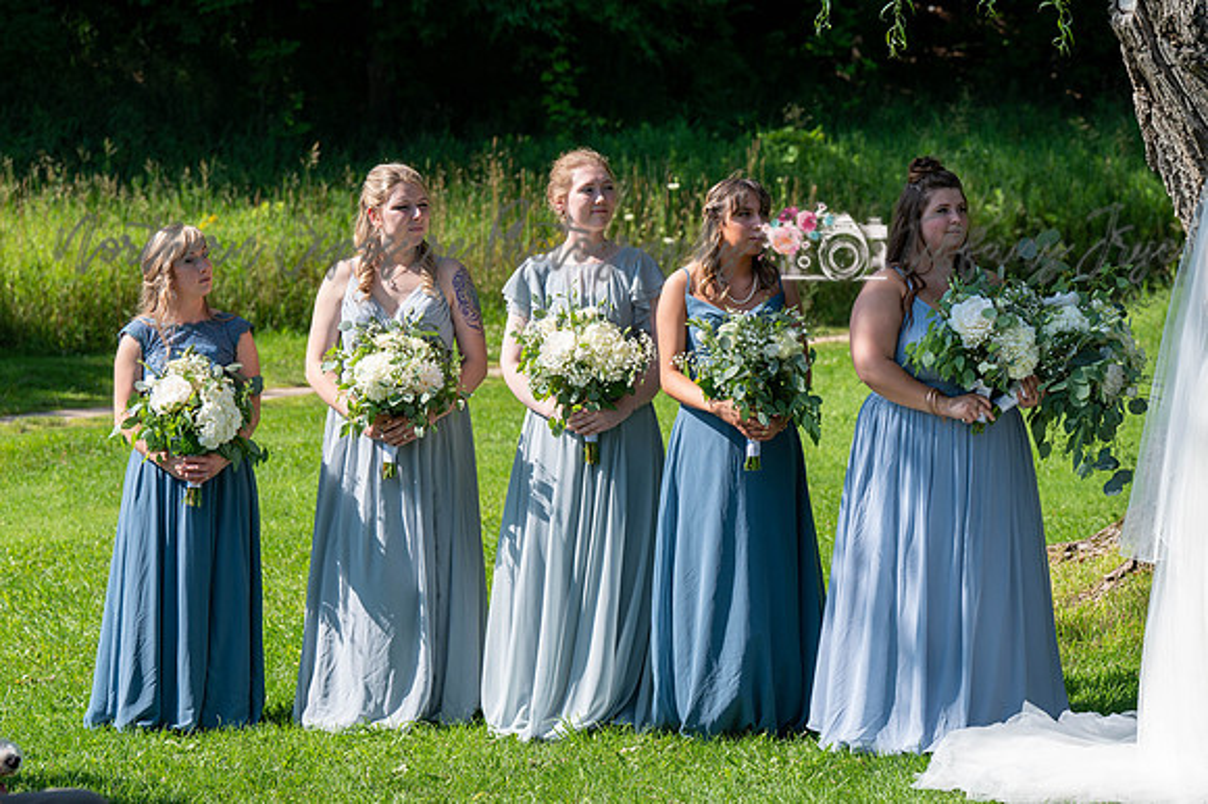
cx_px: 604
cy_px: 402
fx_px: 3857
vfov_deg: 11.9
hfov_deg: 17.8
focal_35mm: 115
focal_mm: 115
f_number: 6.3
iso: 100
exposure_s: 1/320
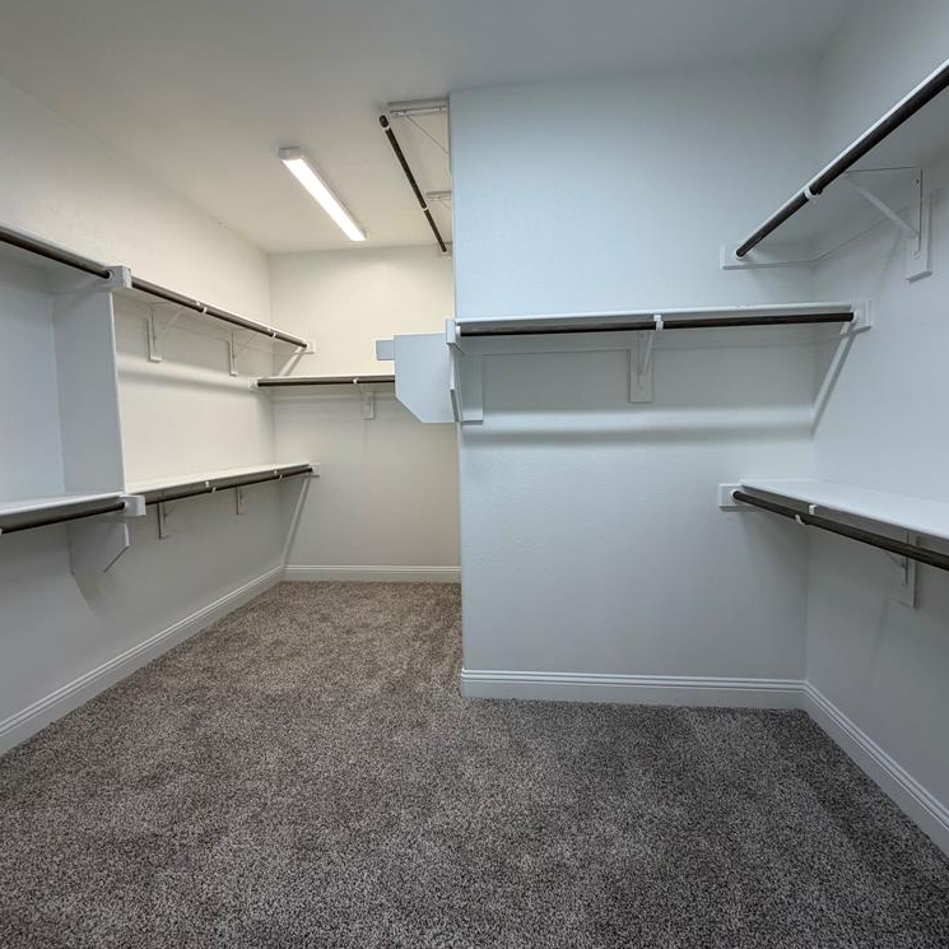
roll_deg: +1.4
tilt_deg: -3.8
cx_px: 473
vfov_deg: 84.0
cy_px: 464
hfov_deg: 84.0
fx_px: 527
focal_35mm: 17
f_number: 2.2
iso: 100
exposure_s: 1/120
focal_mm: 2.22
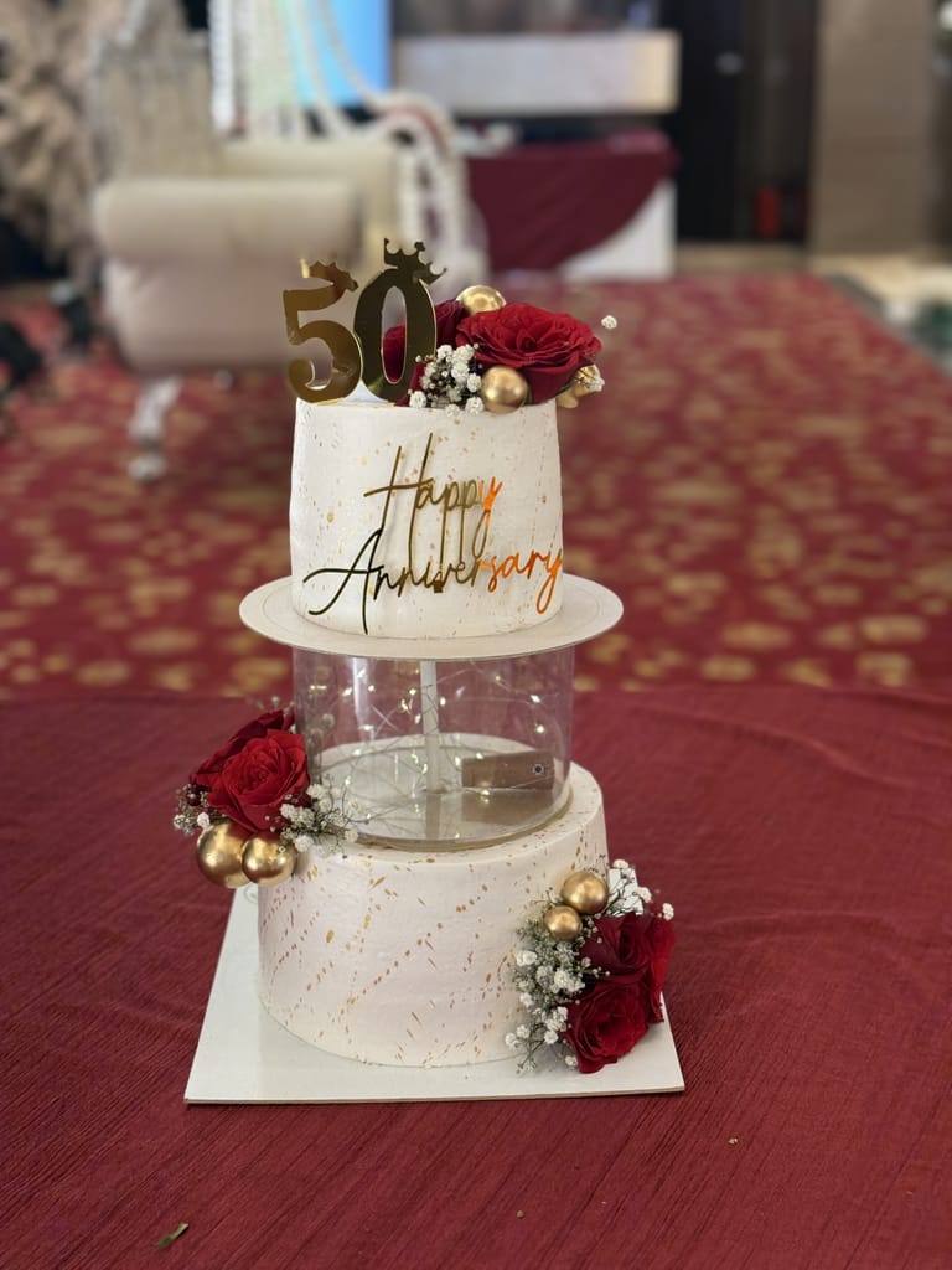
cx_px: 476
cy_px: 635
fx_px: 1760
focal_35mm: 48
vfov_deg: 39.7
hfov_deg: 30.3
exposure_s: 1/100
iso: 160
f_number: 1.78
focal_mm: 6.76
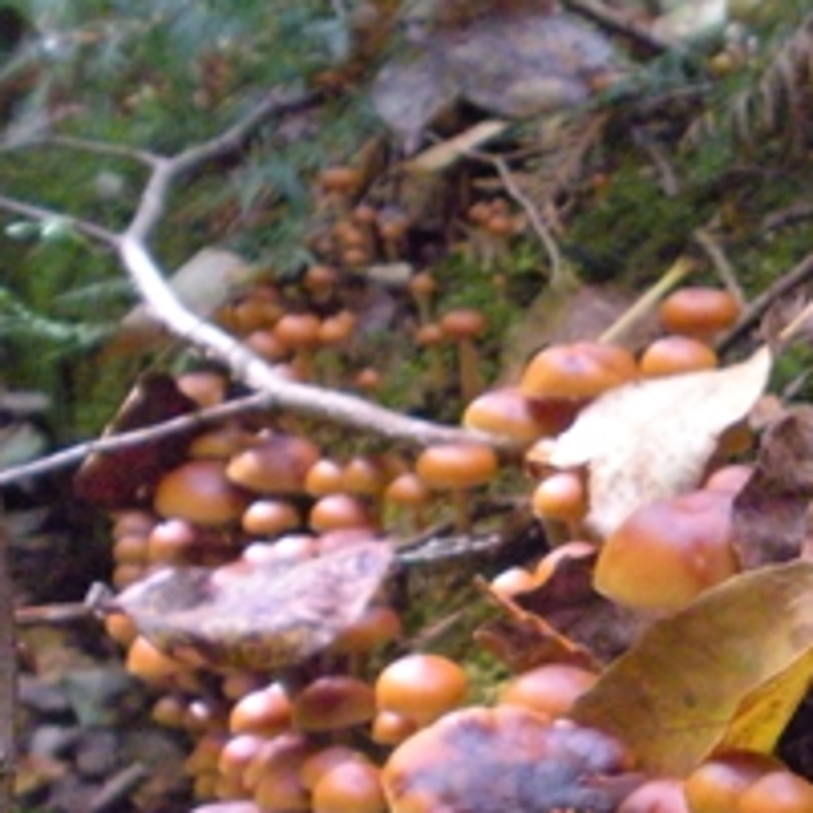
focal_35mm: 79
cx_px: 813
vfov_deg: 21.8
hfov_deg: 21.2
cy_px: 572
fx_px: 2099
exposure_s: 1/121
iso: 1350
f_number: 3.5
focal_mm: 6.3
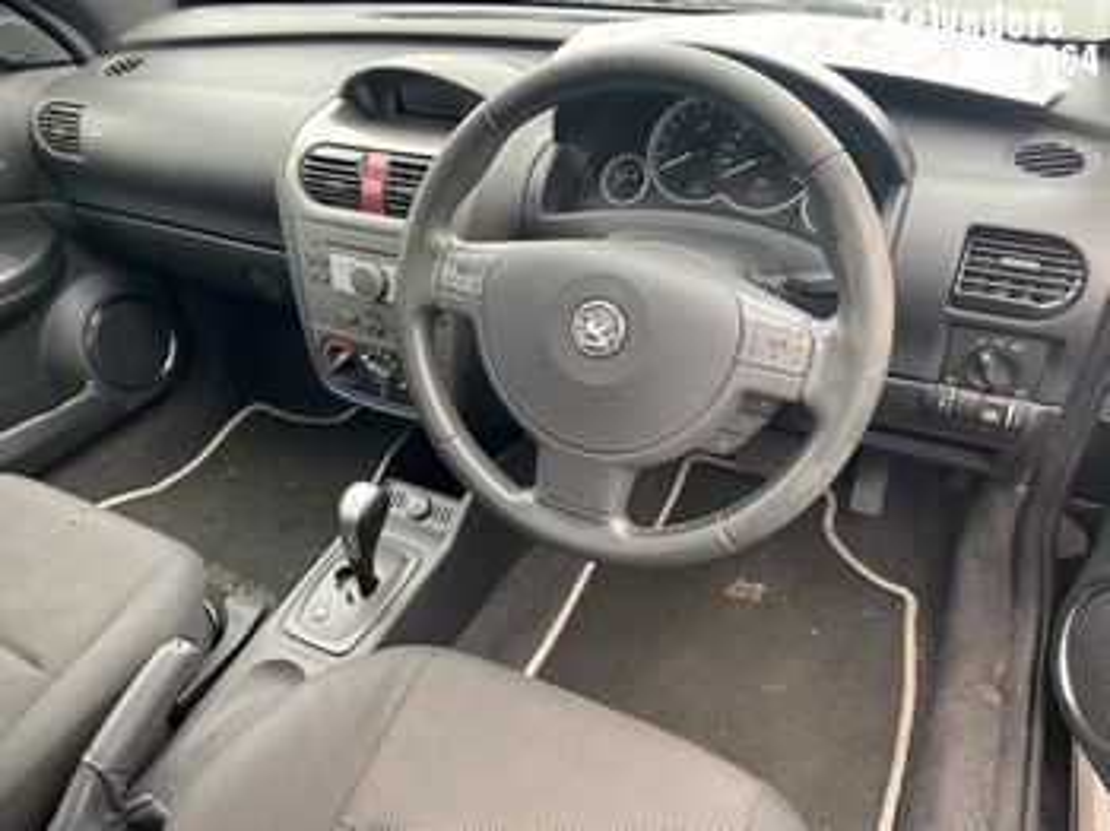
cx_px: 555
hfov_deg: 67.3
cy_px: 416
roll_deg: +3.0
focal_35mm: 26
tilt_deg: -36.4
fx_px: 833
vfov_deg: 53.0
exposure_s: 1/105
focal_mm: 4.25
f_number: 1.8
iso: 125
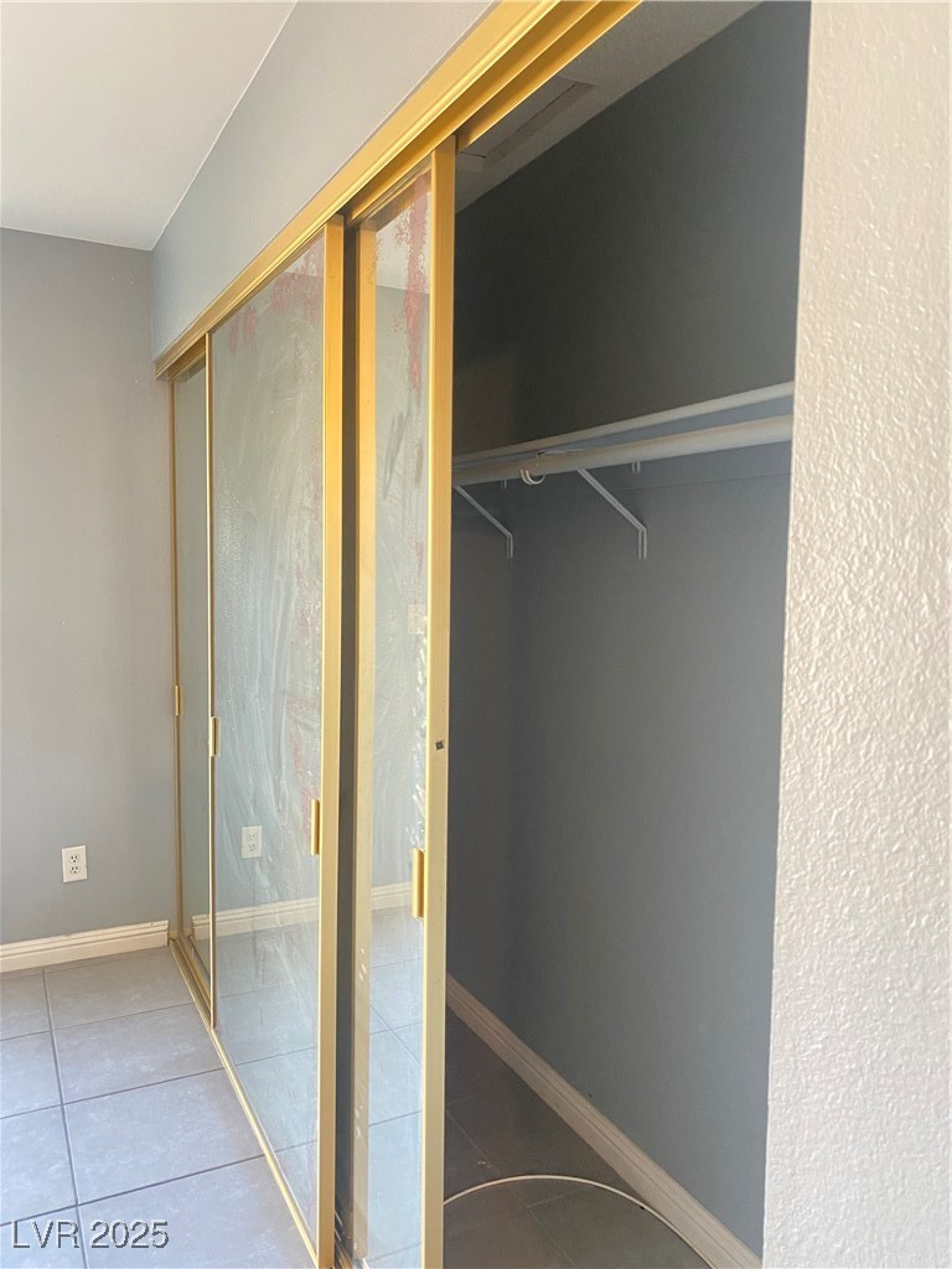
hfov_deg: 53.1
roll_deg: -1.1
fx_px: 953
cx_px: 476
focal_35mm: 26
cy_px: 634
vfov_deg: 67.3
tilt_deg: -3.9
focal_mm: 4.25
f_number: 1.8
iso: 320
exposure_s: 1/60
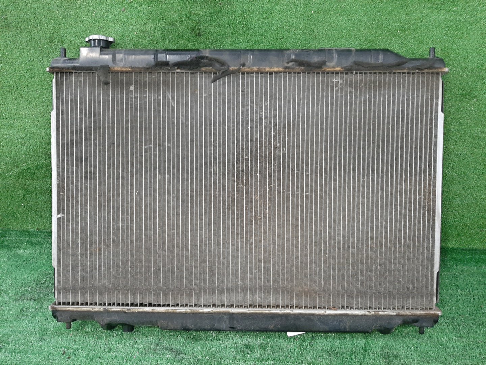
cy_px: 182
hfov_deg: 67.3
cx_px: 243
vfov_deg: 53.1
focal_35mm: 26
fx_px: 365
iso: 244
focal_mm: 3.93
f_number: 1.7
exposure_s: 1/25
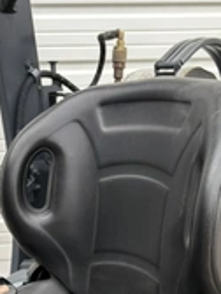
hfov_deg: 23.7
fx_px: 528
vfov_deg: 28.8
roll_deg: +0.4
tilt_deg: -23.5
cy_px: 306
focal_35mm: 62
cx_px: 110
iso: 50
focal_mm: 5.96
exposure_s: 1/444
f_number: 1.6
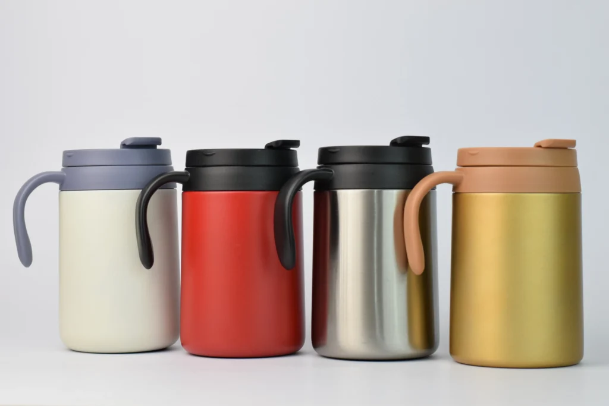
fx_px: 1269
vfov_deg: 18.2
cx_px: 304
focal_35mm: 75
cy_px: 203
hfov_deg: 27.0
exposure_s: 1/250
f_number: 4.5
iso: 1600
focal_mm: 50
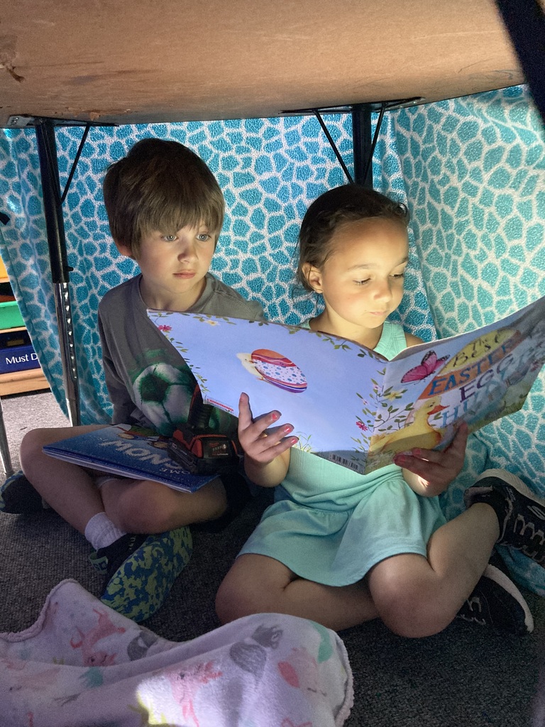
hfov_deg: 49.7
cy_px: 364
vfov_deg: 63.4
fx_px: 588
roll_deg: +2.0
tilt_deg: -15.5
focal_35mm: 28
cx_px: 272
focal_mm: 3.99
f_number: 1.8
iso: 400
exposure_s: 1/40
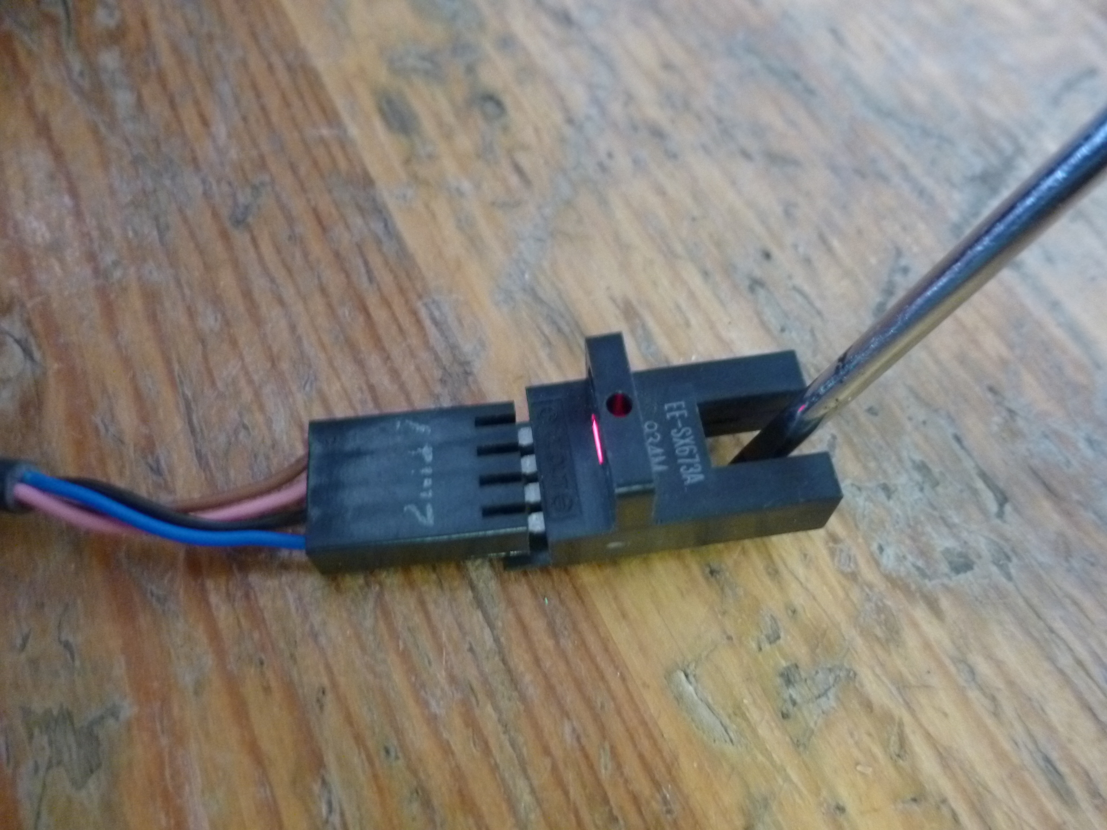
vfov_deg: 54.9
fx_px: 799
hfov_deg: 69.4
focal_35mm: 25
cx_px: 554
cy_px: 415
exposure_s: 1/4
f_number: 3.1
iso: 400
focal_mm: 4.5
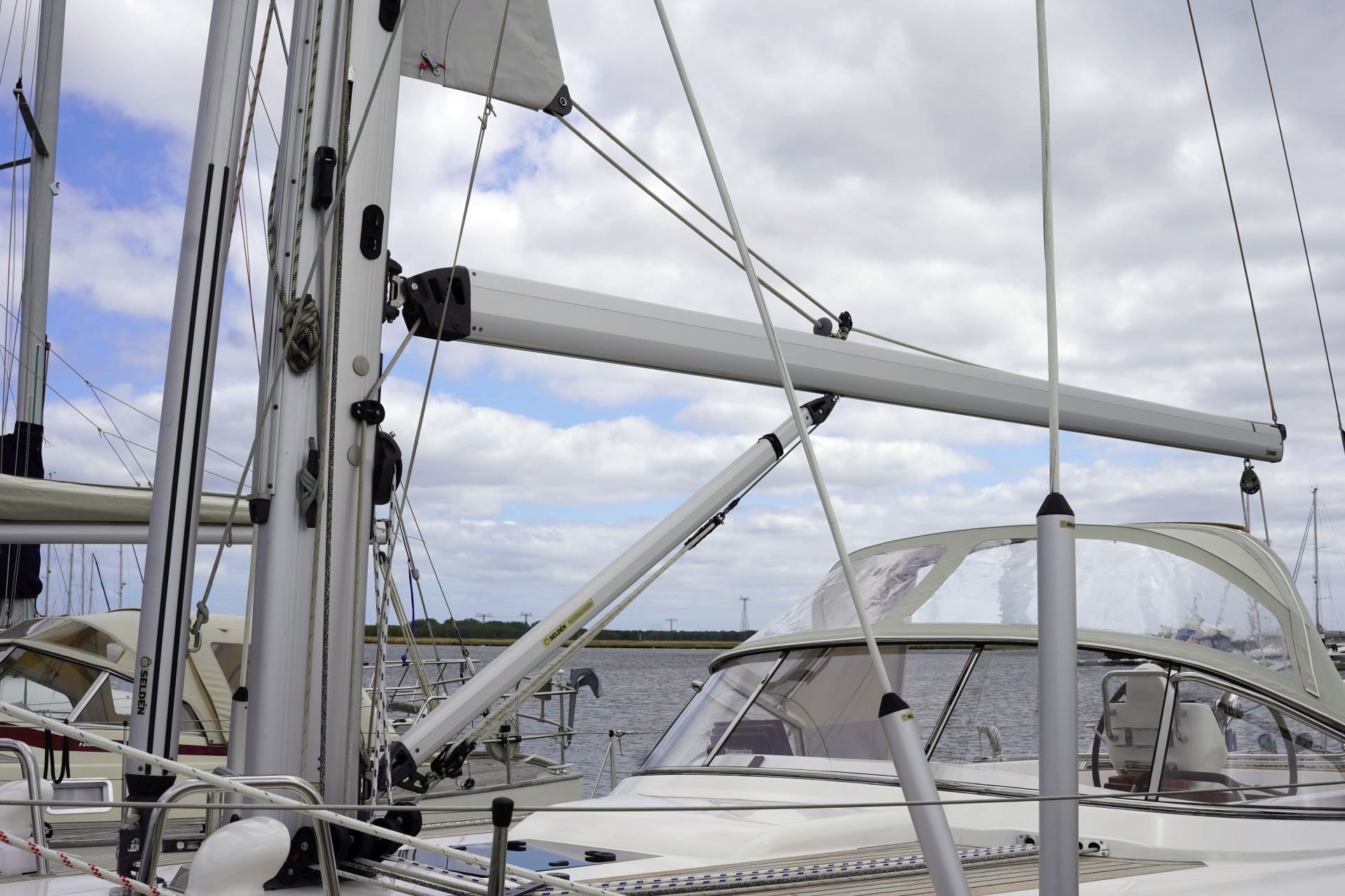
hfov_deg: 51.1
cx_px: 672
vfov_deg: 35.4
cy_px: 448
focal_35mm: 38
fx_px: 1407
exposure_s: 1/320
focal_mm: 25.1
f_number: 10
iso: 100
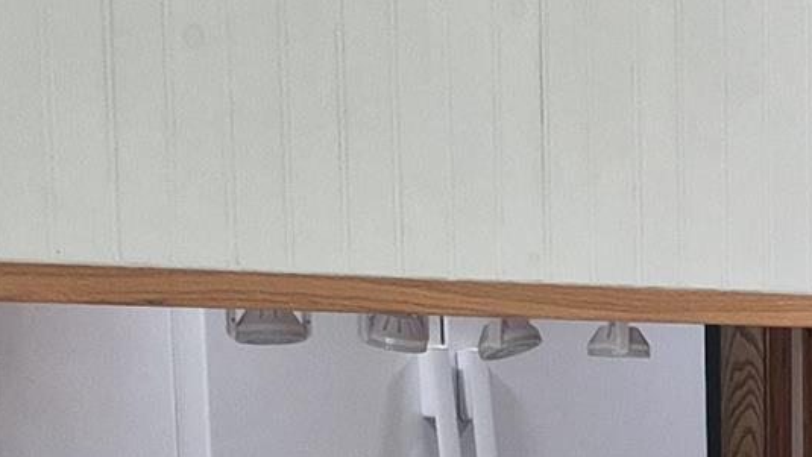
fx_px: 3101
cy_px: 947
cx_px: 1037
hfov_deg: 14.3
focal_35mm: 144
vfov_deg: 8.0
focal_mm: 5.4
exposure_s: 1/120
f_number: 1.8
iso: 320
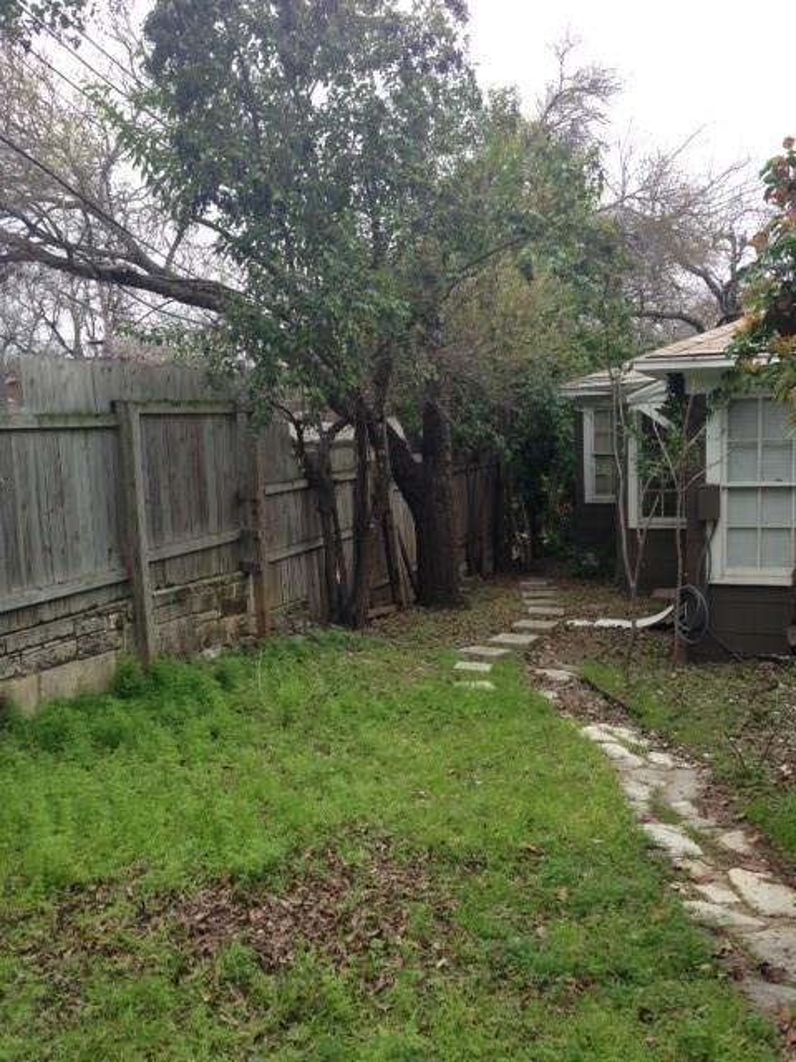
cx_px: 398
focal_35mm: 33
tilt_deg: -3.7
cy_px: 531
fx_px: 1012
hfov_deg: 42.9
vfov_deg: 55.4
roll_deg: +2.1
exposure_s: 1/180
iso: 50
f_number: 2.4
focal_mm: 4.12
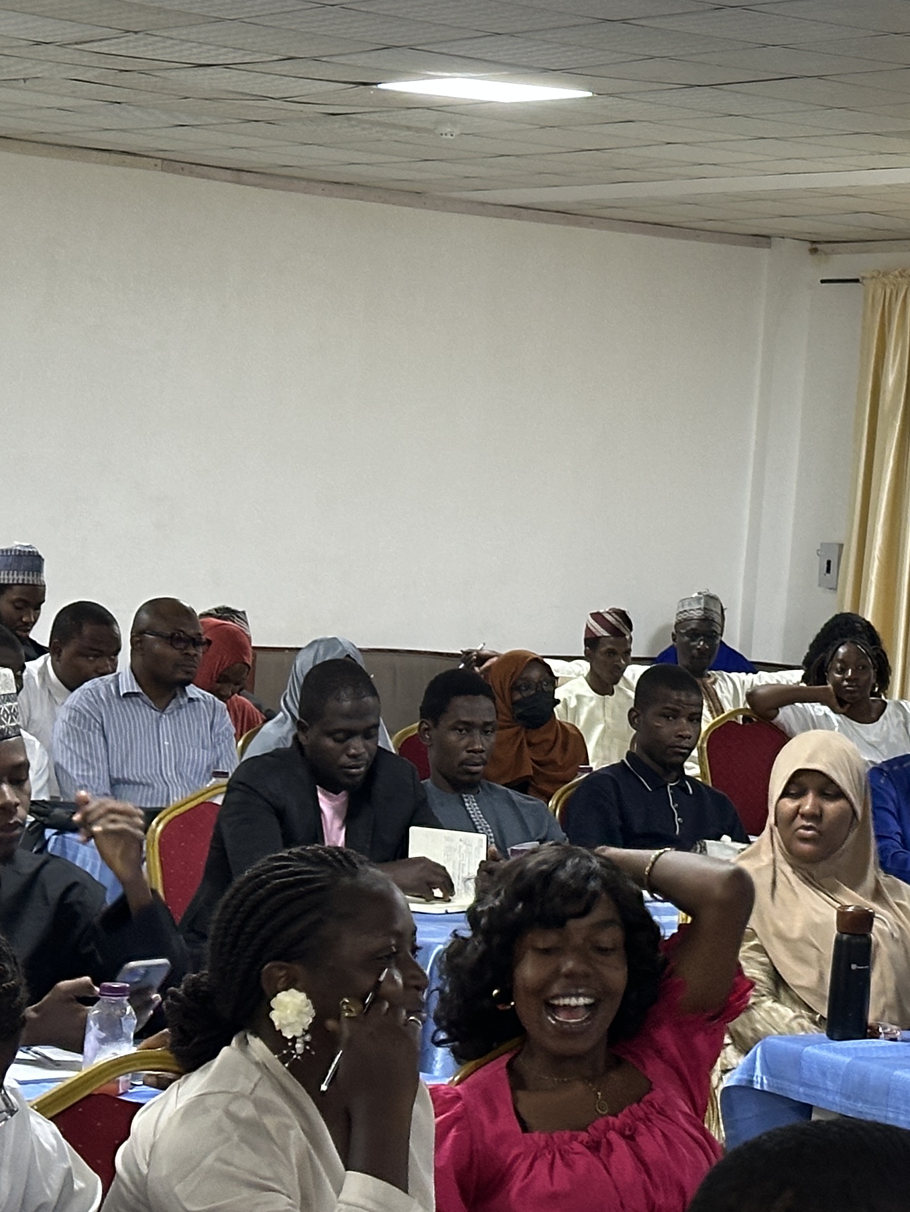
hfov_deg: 13.6
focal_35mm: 107
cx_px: 940
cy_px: 243
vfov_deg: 18.2
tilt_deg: +3.1
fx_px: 3750
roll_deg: -4.4
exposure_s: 1/40
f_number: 1.78
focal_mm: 6.86
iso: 200
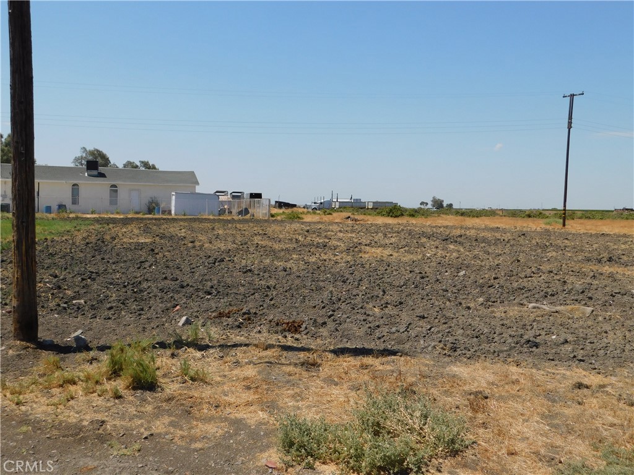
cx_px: 317
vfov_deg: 39.7
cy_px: 238
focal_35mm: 36
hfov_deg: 51.4
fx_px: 659
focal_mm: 6.3
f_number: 7
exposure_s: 1/500
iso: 125
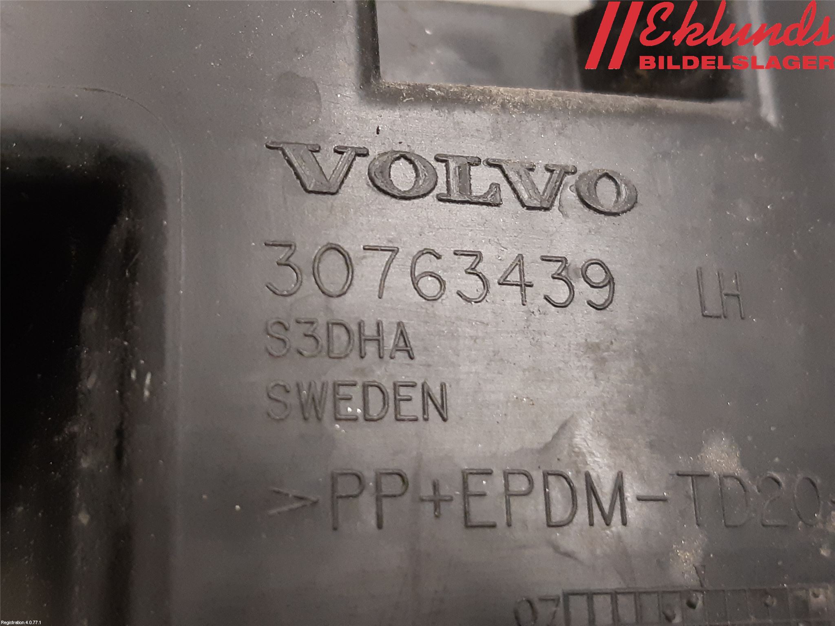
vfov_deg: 53.1
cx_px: 418
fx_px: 627
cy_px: 313
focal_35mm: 26
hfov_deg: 67.3
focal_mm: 3.93
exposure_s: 1/50
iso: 250
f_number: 1.7
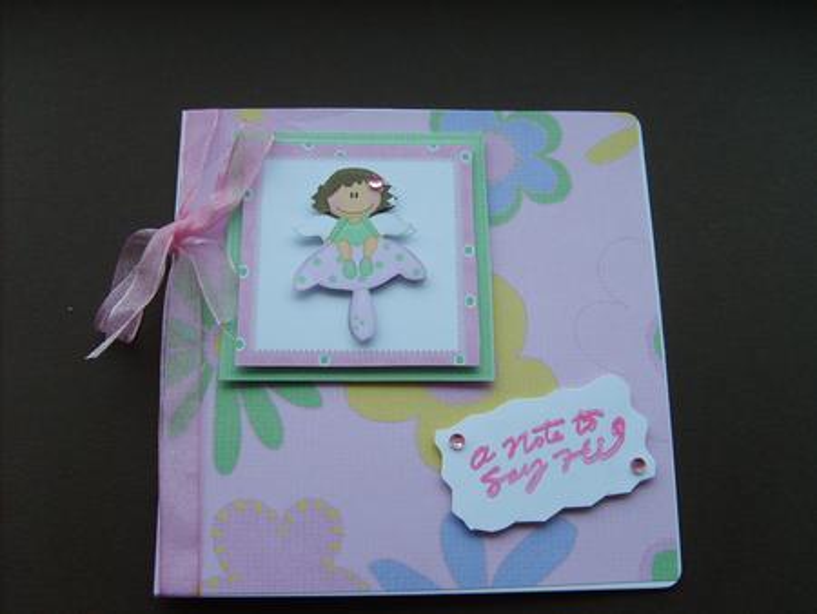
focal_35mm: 35
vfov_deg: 40.7
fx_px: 827
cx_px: 408
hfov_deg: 52.6
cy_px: 307
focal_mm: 5.8
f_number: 2.8
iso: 50
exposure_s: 1/90
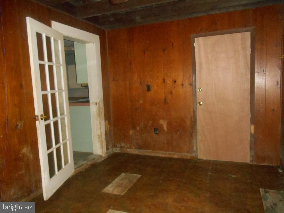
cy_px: 106
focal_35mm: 26
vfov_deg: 53.1
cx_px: 142
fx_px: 213
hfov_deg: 67.3
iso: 900
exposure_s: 1/25
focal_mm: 4.7
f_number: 3.4
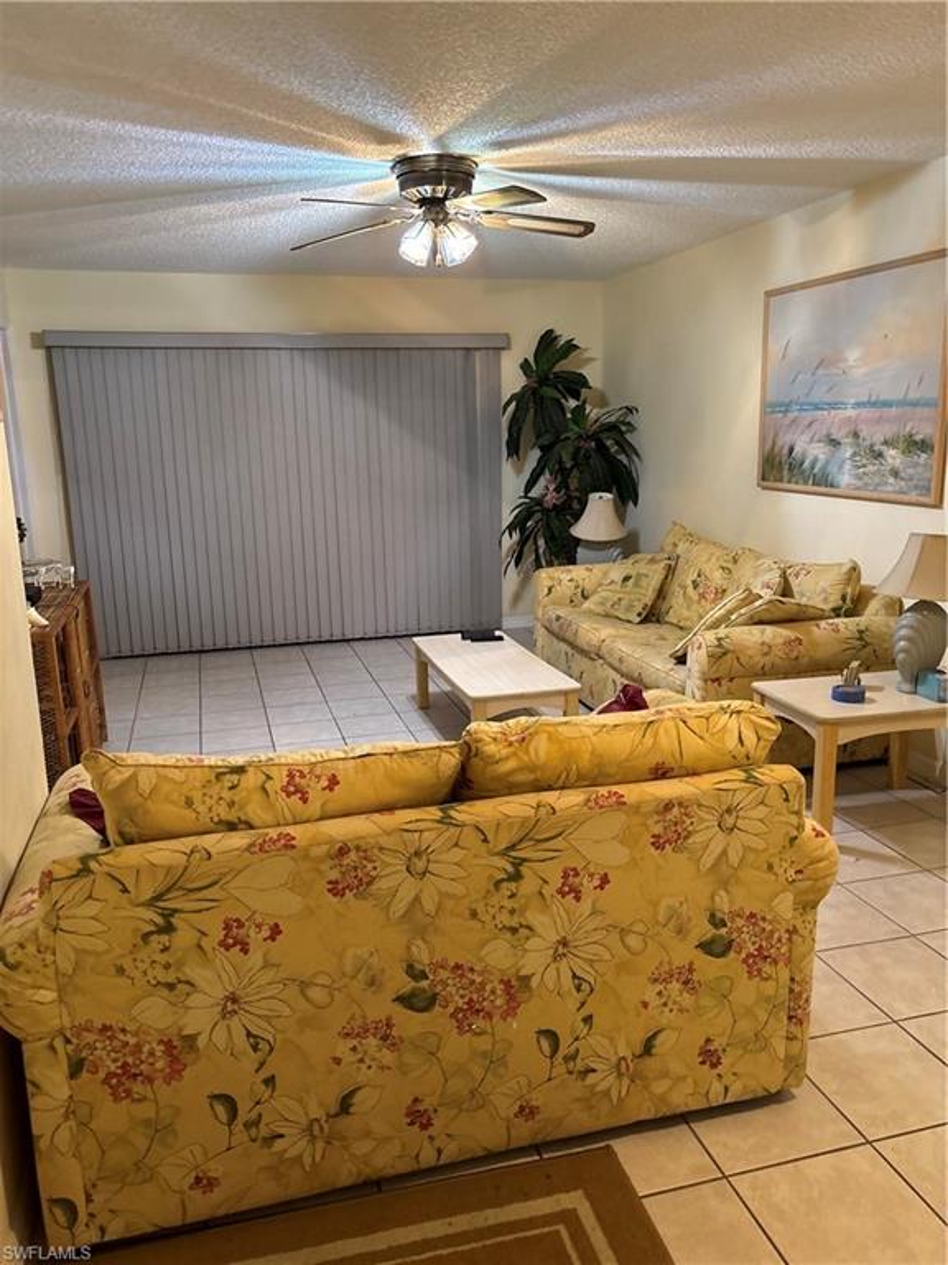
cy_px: 632
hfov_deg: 53.1
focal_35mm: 26
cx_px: 474
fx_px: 949
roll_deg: -1.2
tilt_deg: -12.9
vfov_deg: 67.3
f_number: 1.6
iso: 250
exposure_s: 1/60
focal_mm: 5.96
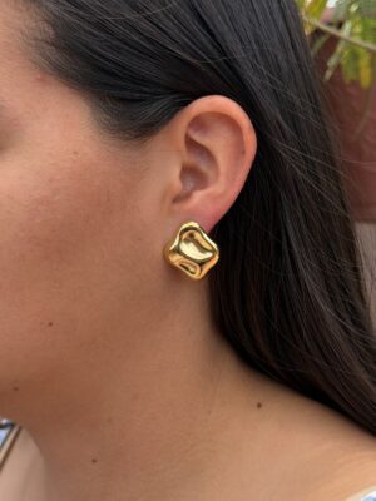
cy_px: 250
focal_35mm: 37
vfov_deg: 50.1
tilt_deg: -3.2
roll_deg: -0.5
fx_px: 536
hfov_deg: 38.7
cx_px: 188
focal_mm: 6.76
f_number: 1.78
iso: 64
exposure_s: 1/1330
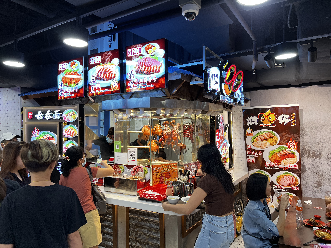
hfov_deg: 67.3
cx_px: 166
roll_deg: +1.0
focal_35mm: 26
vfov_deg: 53.1
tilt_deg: +1.4
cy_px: 124
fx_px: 249
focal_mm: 5.7
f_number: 1.5
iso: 40
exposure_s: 1/100
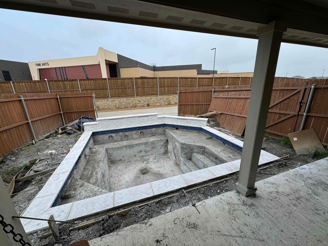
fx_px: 133
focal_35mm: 14
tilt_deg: -18.1
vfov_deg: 85.7
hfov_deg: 102.1
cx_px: 164
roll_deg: +1.7
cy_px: 123
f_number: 2.2
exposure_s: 1/537
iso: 40
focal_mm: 2.22
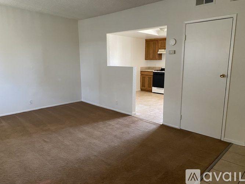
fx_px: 184
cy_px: 92
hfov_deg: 67.3
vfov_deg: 53.0
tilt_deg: -10.7
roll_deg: -0.6
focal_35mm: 26
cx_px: 122
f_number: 1.8
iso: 400
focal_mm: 4.25
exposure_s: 1/60
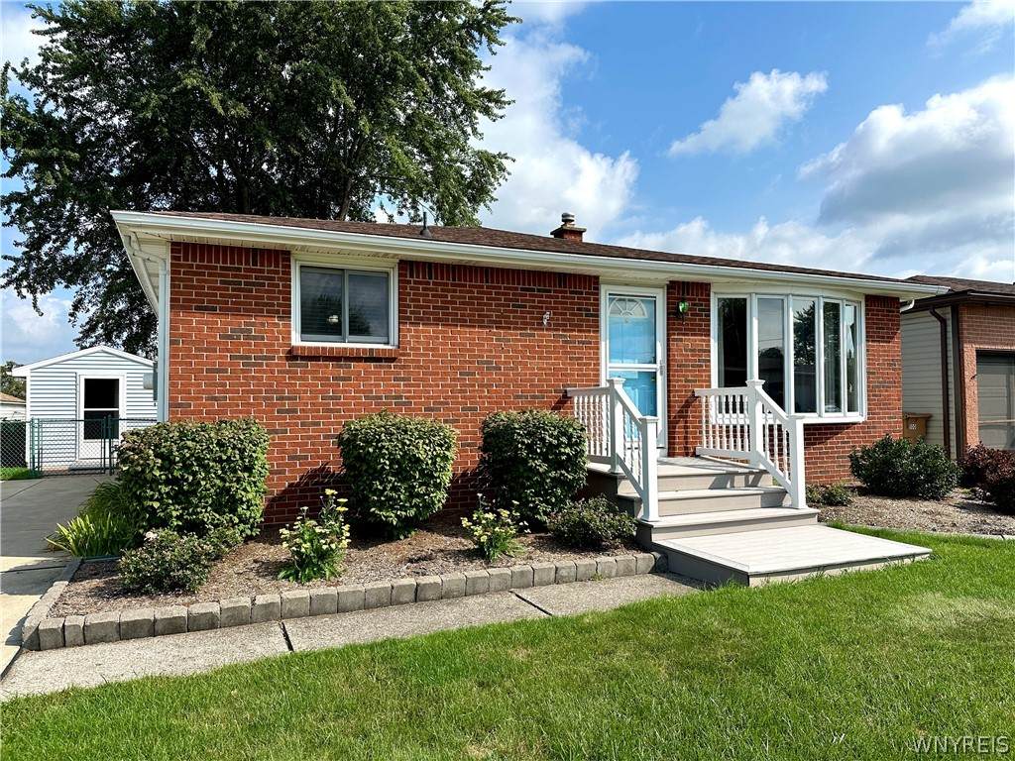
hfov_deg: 71.6
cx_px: 508
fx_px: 704
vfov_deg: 56.8
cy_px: 380
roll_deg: +0.3
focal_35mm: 24
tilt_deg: +1.8
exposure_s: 1/5263
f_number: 1.78
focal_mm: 6.86
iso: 80
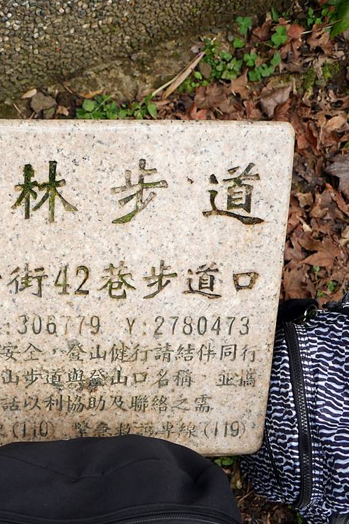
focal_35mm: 39
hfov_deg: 33.2
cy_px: 262
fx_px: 567
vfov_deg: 49.6
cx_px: 67
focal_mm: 14
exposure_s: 1/400
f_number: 2.5
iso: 200
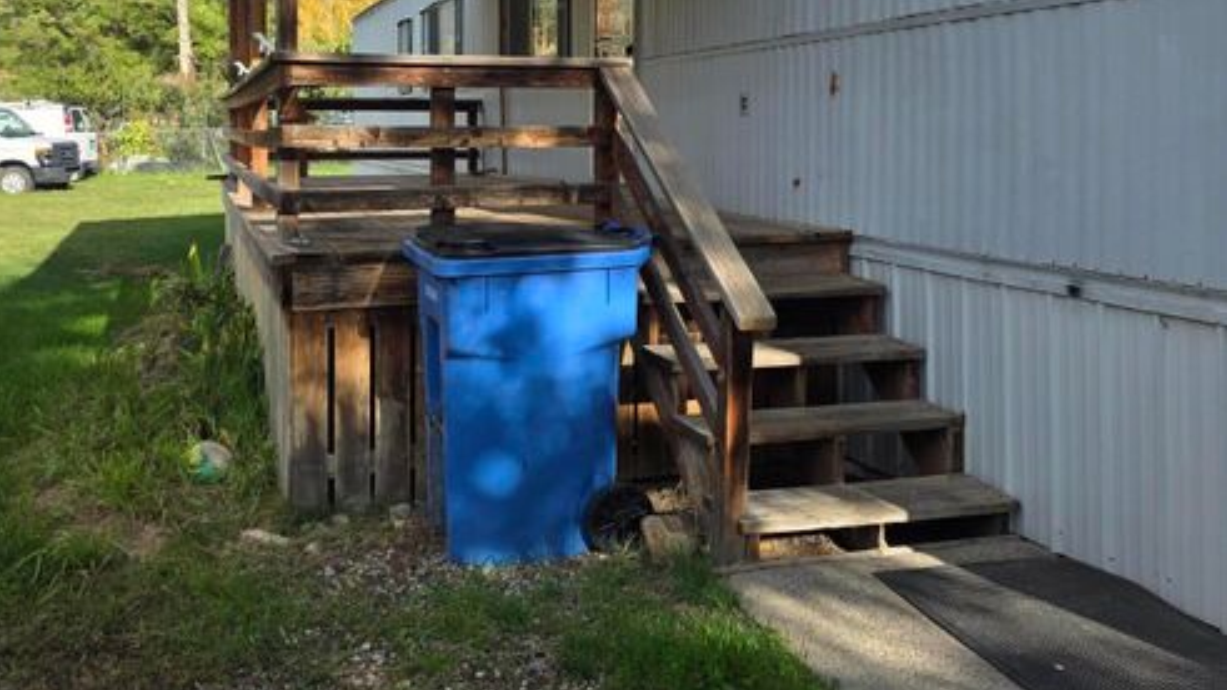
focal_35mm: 34
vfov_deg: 33.7
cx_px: 605
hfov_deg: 58.0
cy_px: 149
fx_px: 1106
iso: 80
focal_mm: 6.3
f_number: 1.7
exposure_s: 1/2921
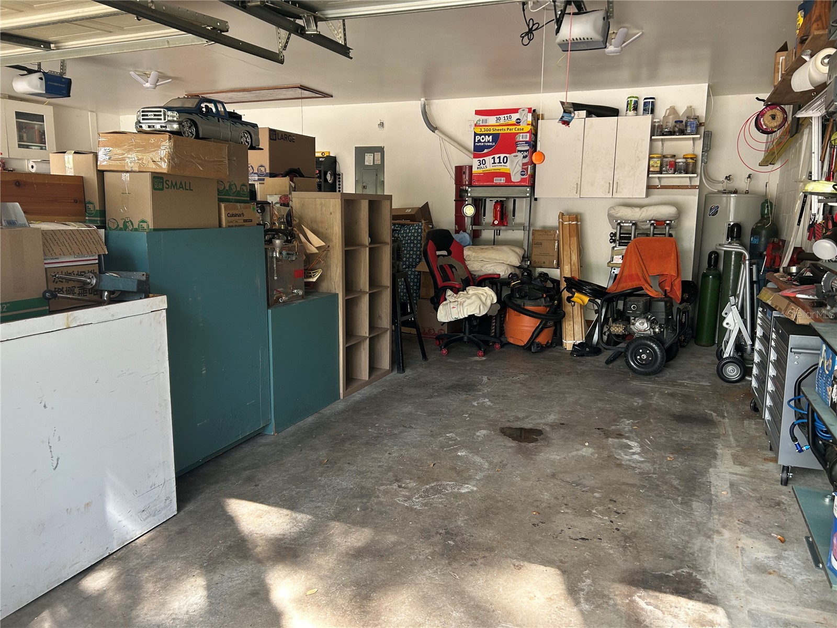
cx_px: 418
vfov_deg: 53.1
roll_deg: -1.3
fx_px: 629
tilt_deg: -9.6
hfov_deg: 67.3
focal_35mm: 26
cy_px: 314
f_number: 1.5
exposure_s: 1/121
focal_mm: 5.7
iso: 64
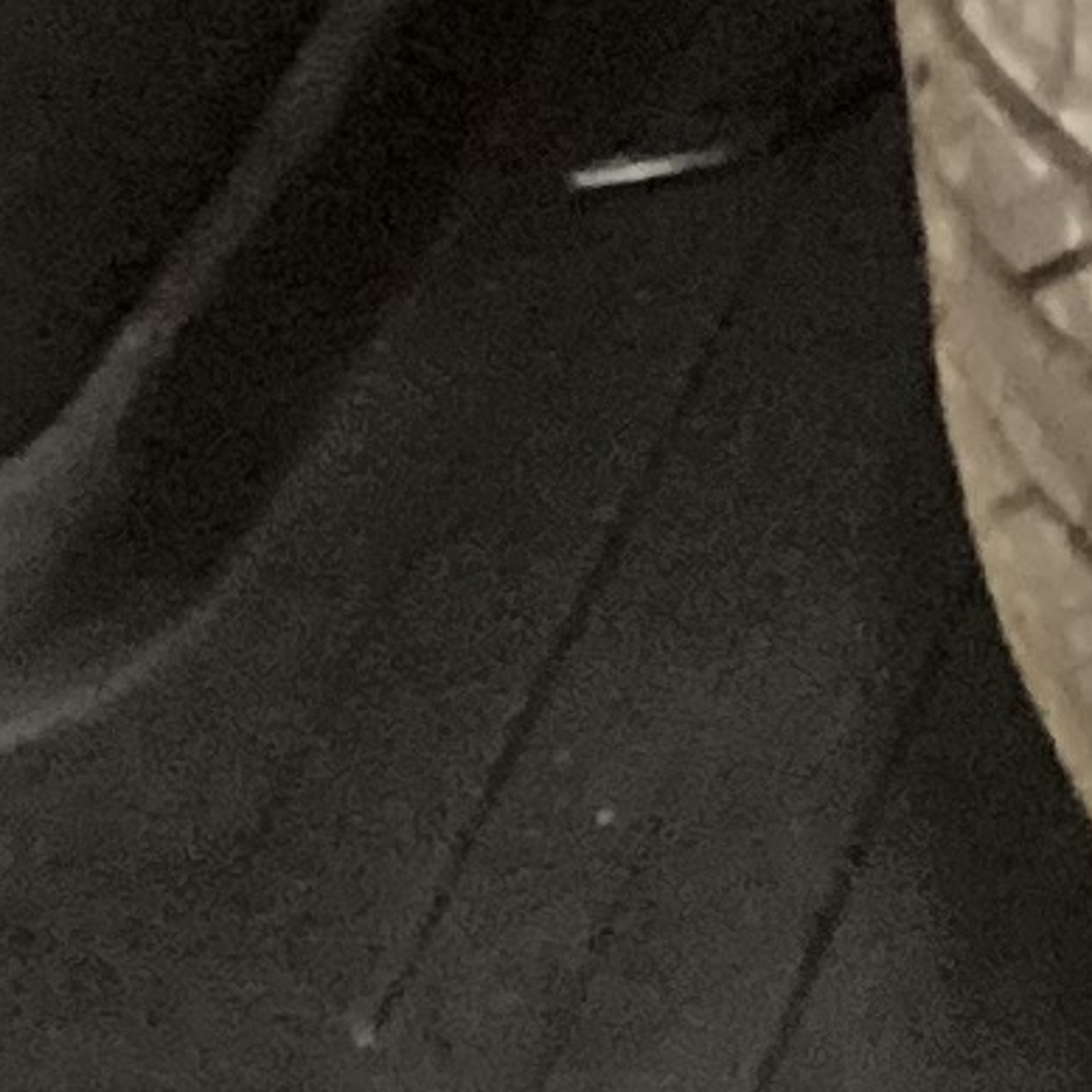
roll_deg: -0.1
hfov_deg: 7.0
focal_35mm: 230
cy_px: -705
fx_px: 8209
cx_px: 3063
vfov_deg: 7.4
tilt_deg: -22.4
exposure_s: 1/17
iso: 640
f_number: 2.4
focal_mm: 3.3
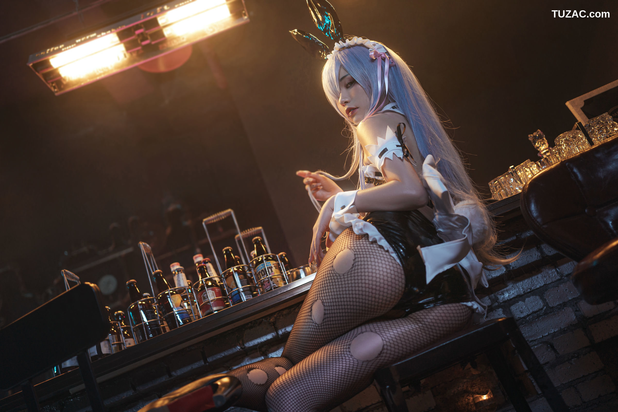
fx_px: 601
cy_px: 206
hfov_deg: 54.4
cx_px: 309
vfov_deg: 37.9
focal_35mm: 35
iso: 200
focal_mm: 35
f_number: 2.5
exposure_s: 1/50
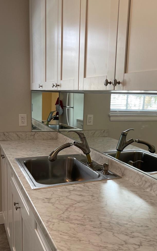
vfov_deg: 56.6
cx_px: 91
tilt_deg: -10.6
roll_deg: -2.3
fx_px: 233
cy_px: 139
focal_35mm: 34
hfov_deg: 37.2
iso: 125
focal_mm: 5.1
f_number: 1.6
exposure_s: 1/120
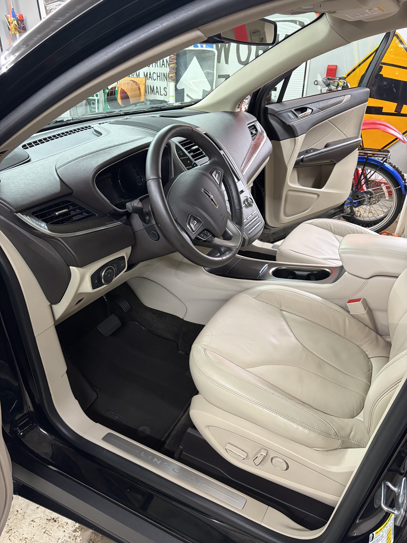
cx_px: 204
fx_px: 408
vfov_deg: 67.3
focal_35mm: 26
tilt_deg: -28.6
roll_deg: +0.3
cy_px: 272
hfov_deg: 53.1
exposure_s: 1/60
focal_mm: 5.96
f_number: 1.6
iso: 250
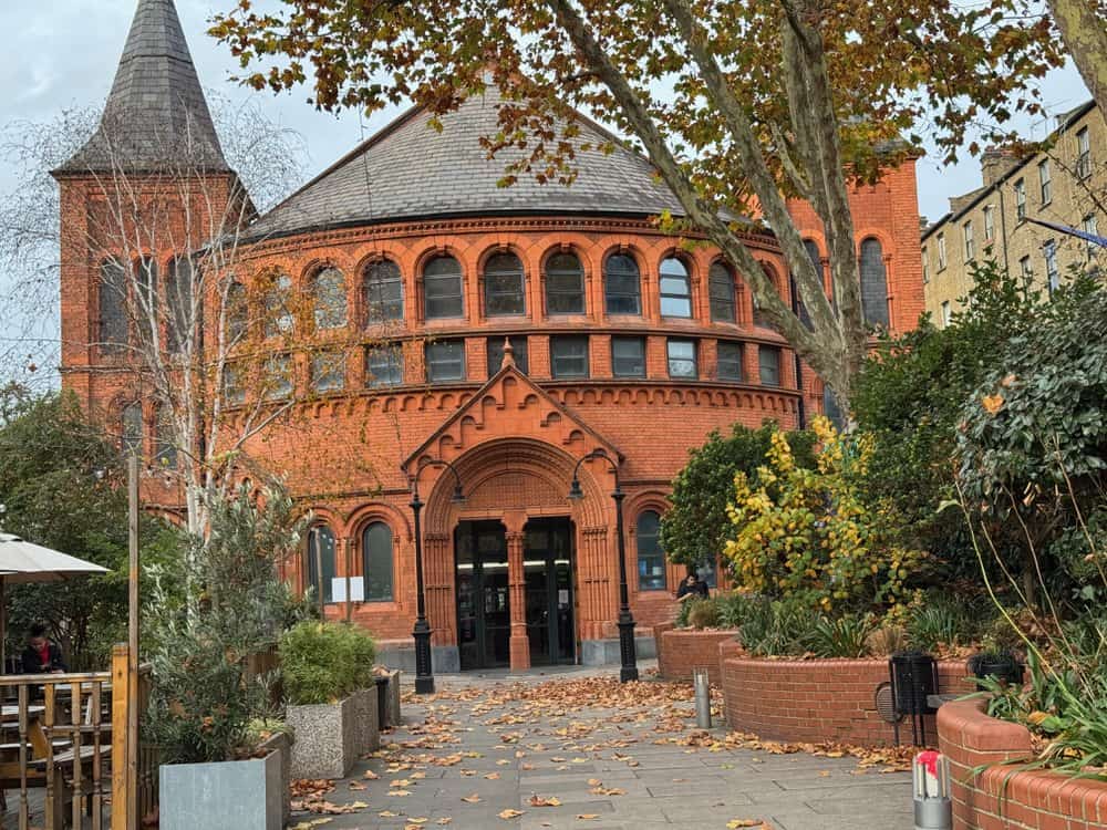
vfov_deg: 30.3
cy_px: 415
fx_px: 1535
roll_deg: +2.9
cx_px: 554
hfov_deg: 39.7
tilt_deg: +7.5
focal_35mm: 48
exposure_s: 1/390
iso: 64
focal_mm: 6.76
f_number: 1.78
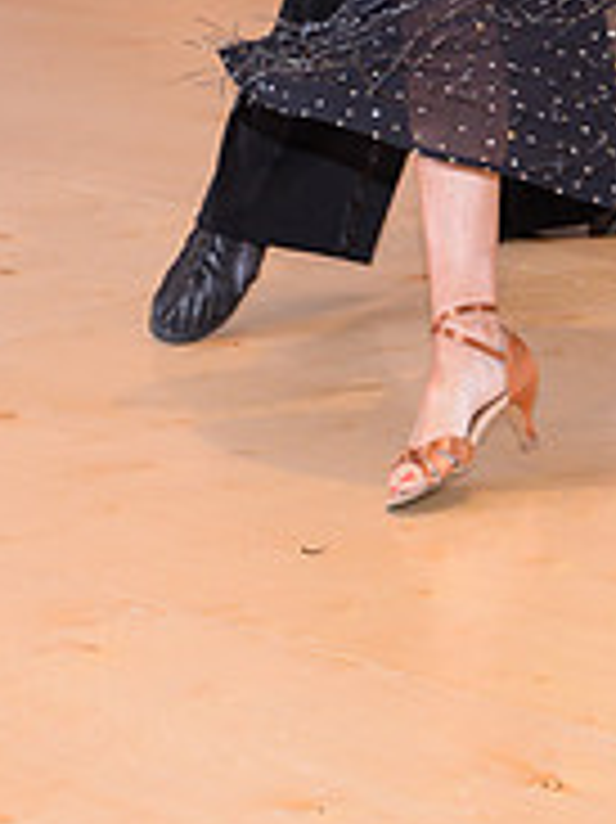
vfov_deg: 9.6
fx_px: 4775
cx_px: 348
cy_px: -293
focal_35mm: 201
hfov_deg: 7.4
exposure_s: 1/200
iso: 1250
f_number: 5.6
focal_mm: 66
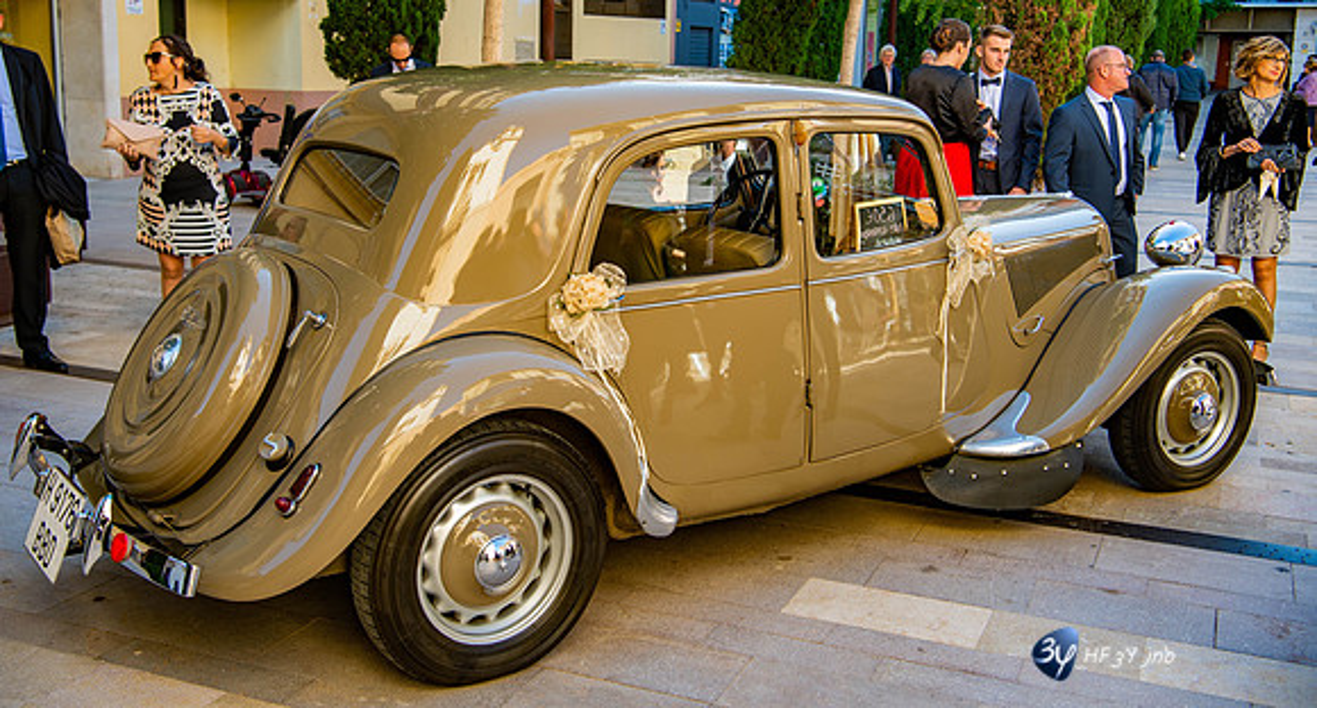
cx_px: 664
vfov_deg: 28.9
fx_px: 1367
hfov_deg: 51.4
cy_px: 265
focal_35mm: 40
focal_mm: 36
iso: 100
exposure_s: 1/100
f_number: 5
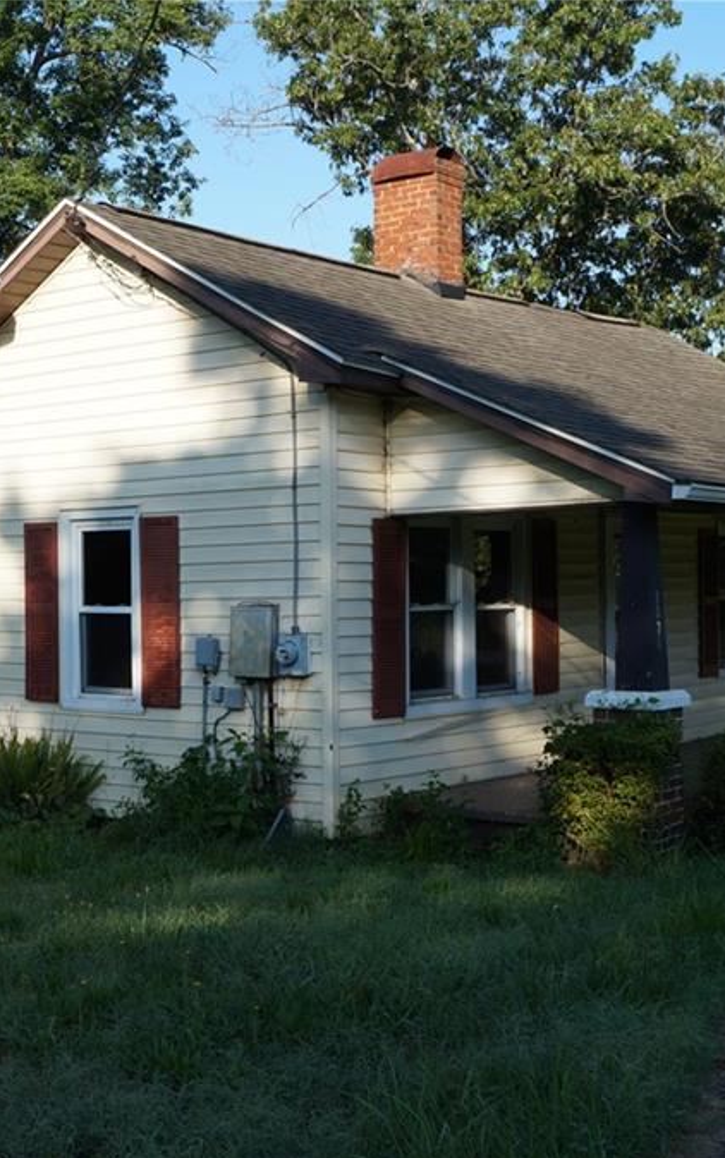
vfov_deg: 39.6
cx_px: 258
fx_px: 1610
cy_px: 582
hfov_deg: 25.3
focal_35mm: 51
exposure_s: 1/100
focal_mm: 22
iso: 100
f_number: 9
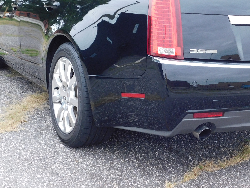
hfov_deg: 31.0
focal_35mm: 62
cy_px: 69
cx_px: 164
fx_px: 448
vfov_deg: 23.6
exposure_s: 1/30
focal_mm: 6.3
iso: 180
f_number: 3.5
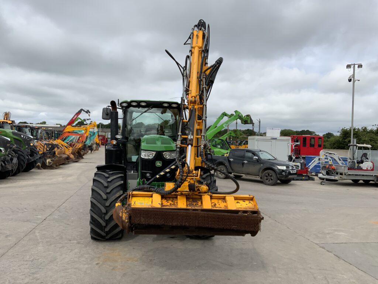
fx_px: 317
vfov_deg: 48.2
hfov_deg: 61.7
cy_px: 142
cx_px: 189
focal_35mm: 29
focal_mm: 3
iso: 16
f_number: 1.8
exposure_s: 1/2427
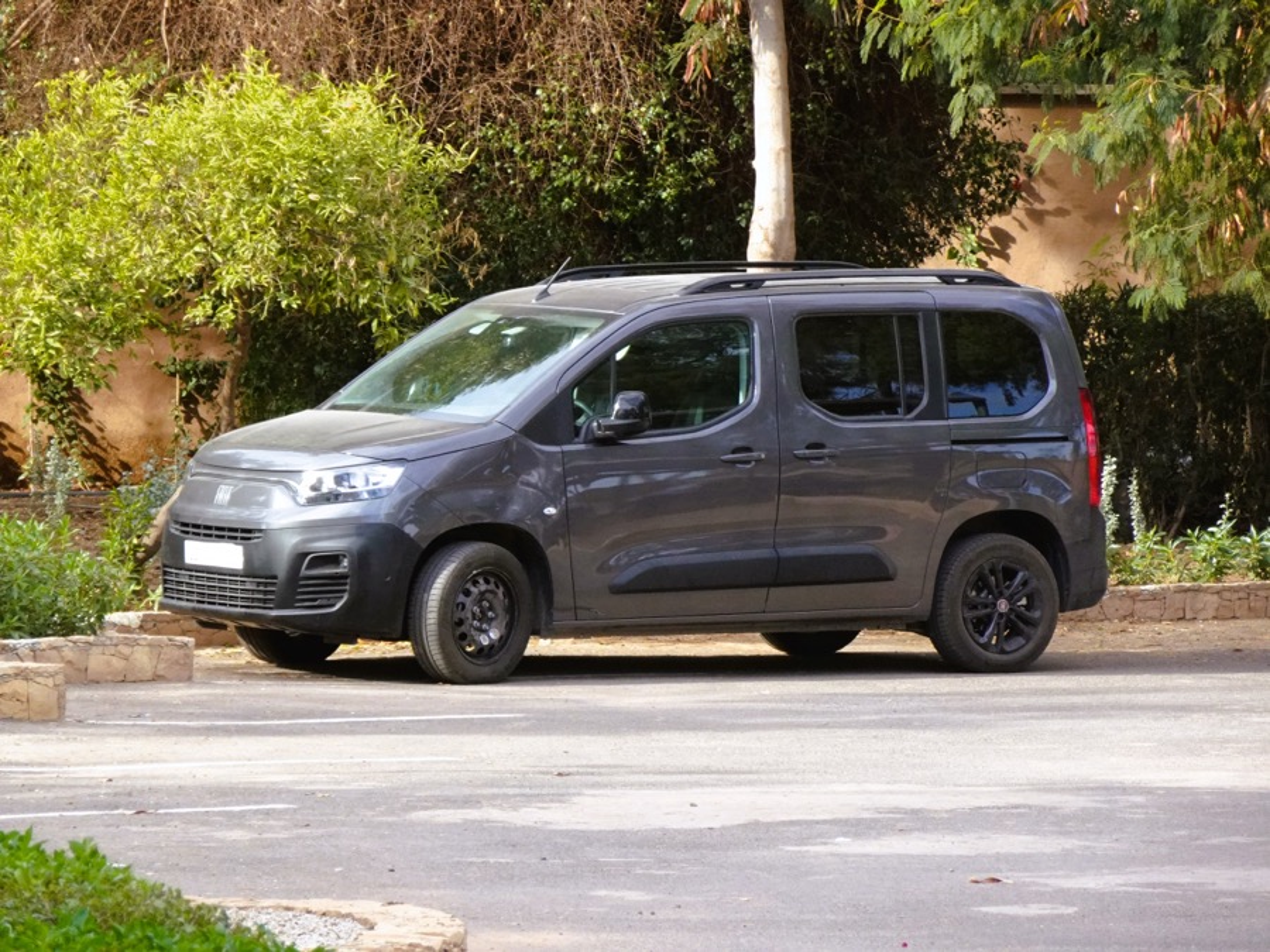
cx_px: 635
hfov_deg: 6.5
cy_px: 476
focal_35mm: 305
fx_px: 11190
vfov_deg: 4.9
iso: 320
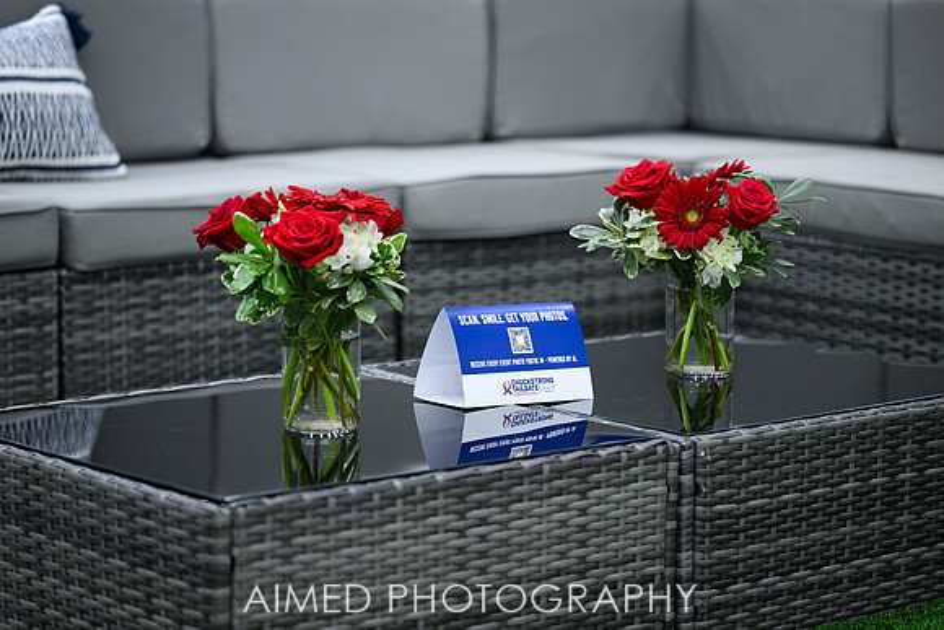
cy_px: 318
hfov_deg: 19.1
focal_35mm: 107
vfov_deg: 12.8
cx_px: 479
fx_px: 2801
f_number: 2.8
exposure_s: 1/200
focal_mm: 105
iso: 1000
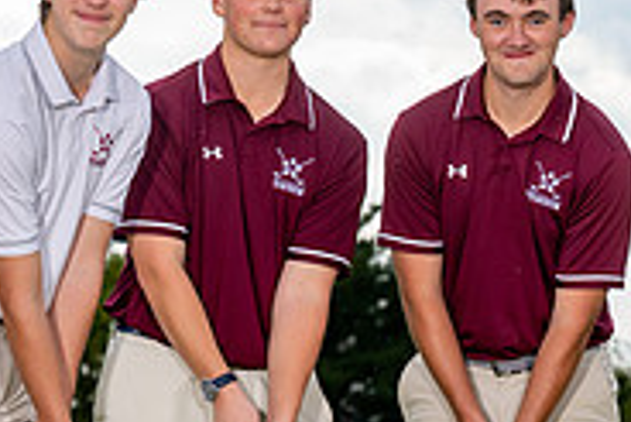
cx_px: 684
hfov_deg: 5.5
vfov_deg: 3.7
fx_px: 6595
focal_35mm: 376
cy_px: 400
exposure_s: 1/500
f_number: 5.6
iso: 160
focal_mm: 79
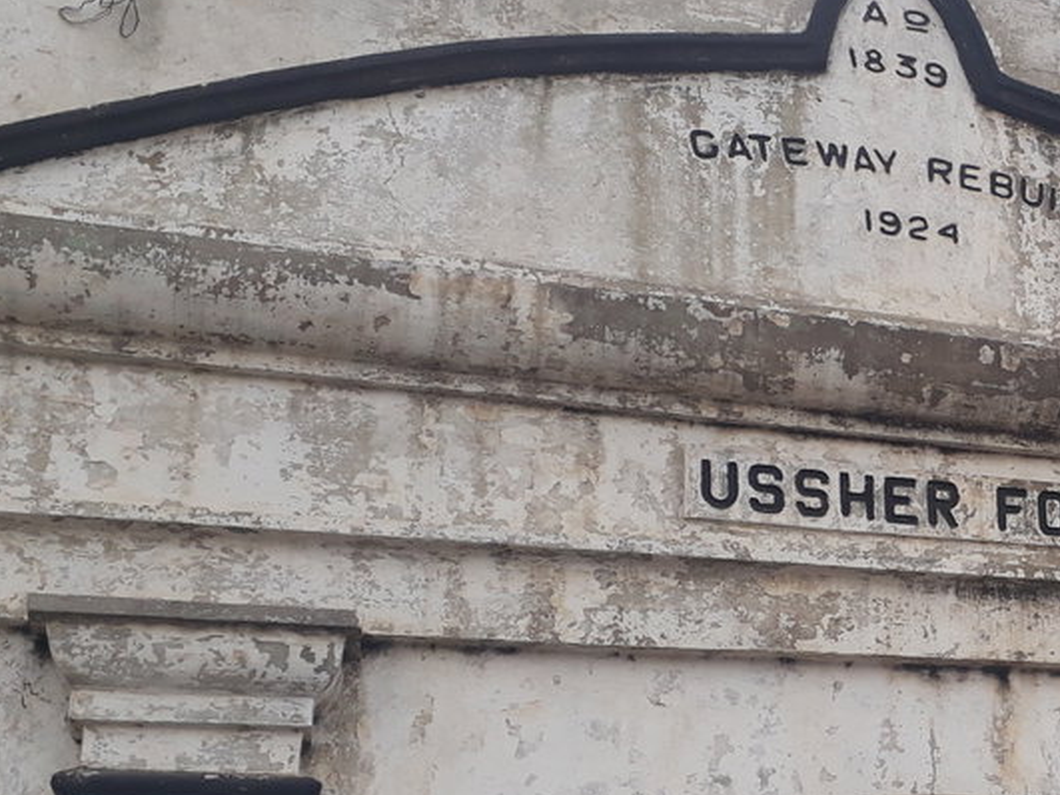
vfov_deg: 23.8
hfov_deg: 28.9
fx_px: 1868
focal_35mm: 61
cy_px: 569
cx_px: 1142
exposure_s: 1/781
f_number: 1.9
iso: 40
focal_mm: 3.6
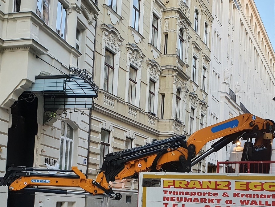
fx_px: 373
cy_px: 172
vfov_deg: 30.0
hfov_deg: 40.4
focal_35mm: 47
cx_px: 125
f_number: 2.4
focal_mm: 4.32
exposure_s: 1/100
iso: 100
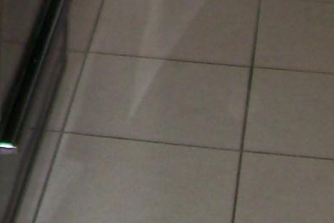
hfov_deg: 10.5
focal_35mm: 191
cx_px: -114
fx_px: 1771
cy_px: -531
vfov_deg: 6.4
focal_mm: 6
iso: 80
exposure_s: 1/64
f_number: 2.7
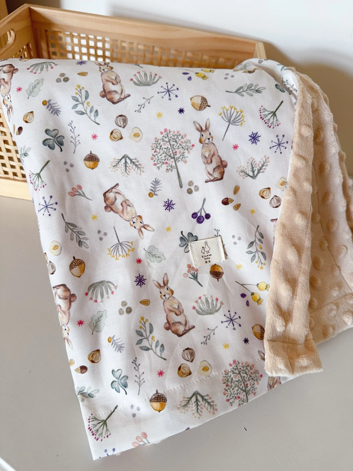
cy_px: 236
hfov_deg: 56.8
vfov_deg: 71.6
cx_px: 176
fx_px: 326
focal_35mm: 24
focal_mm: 6.76
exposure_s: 1/60
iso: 160
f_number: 1.78
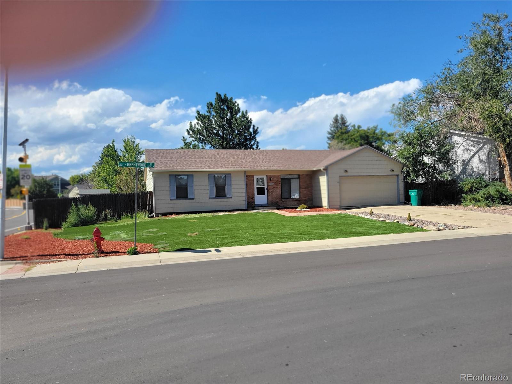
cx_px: 256
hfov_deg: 67.3
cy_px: 192
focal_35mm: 26
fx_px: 385
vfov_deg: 53.1
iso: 40
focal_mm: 5.4
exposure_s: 1/1951
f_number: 1.8
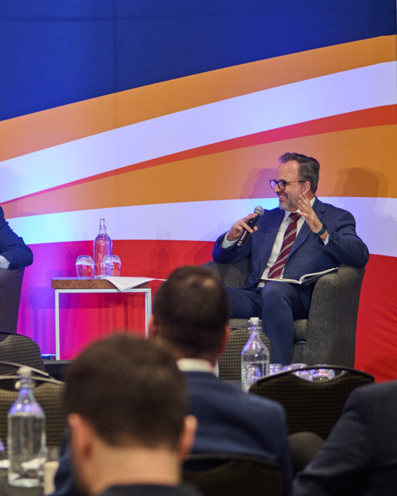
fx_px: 2906
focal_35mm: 198
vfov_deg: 9.7
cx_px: -133
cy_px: 102
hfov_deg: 7.7
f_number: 2.8
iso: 1250
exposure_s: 1/200
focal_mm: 70
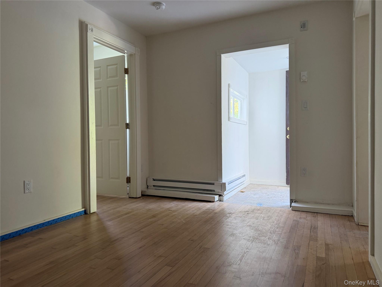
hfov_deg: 71.6
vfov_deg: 56.8
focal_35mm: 24
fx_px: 265
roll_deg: +1.6
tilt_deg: -0.3
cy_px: 144
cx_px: 191
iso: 200
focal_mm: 6.76
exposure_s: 1/120
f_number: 1.78
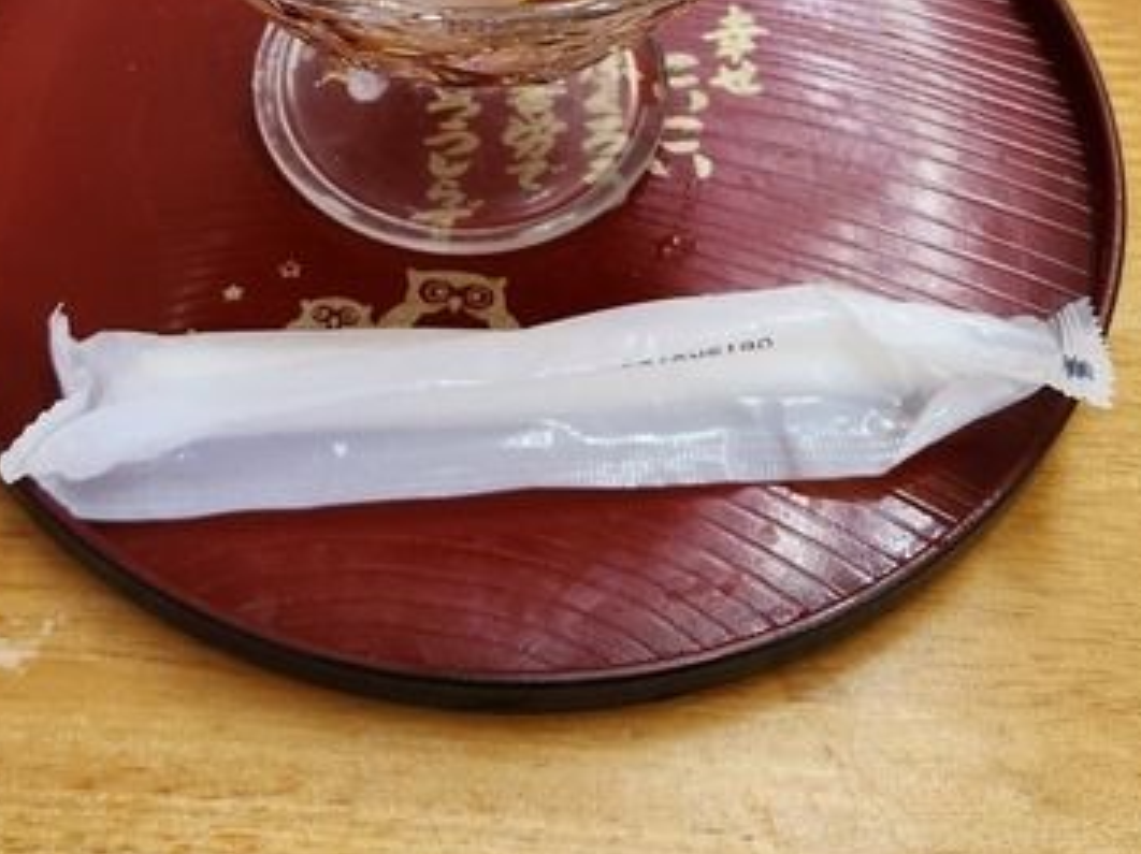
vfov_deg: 25.5
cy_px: -79
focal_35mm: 53
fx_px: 1746
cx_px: 440
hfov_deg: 36.0
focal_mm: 5.4
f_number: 1.8
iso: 160
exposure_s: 1/100
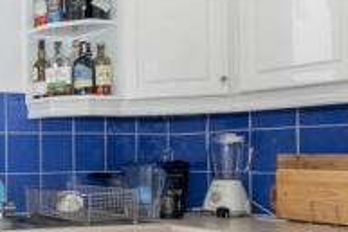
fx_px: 493
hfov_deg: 24.5
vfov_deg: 25.7
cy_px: 208
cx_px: -230
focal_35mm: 51
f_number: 5.6
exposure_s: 1/60
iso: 400
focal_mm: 10
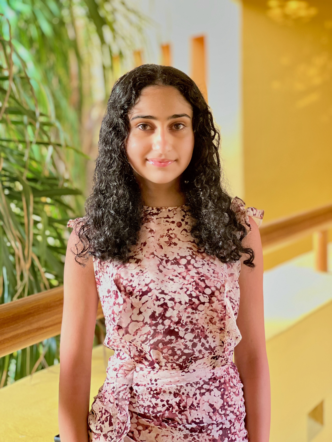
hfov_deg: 19.1
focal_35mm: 77
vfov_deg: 25.3
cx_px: 166
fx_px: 985
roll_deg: +1.5
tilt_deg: -5.2
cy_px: 221
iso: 160
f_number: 2.8
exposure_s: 1/40
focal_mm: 9
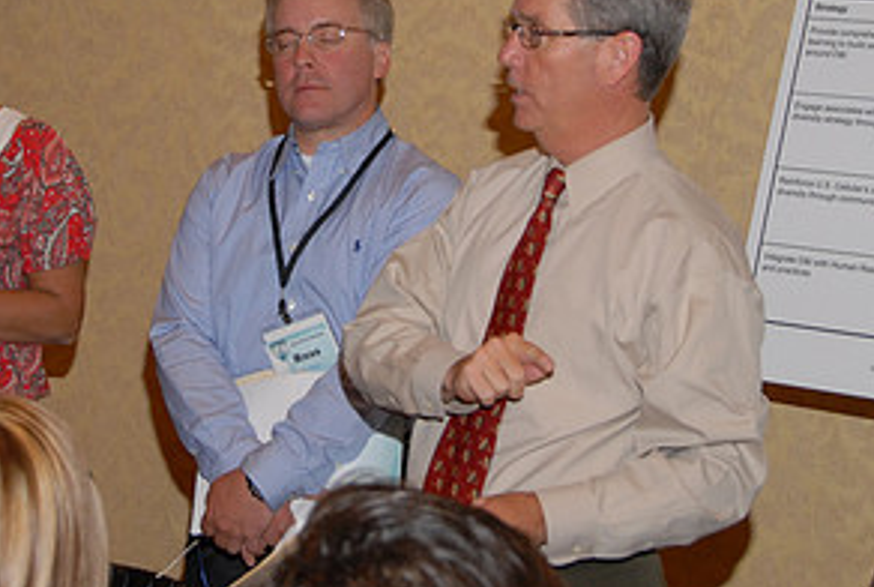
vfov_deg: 11.0
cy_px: 108
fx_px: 3041
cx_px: 338
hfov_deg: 16.3
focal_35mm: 125
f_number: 5.6
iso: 400
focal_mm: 42
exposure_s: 1/30
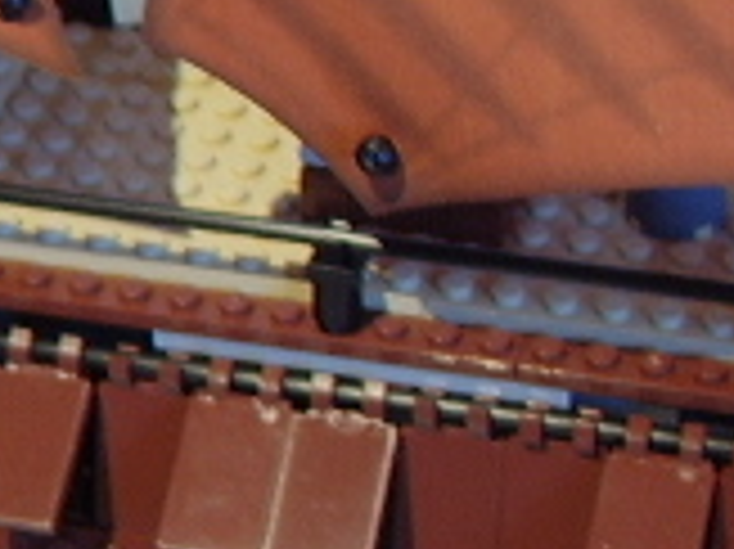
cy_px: 162
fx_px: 2585
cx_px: 365
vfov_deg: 12.1
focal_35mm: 122
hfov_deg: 16.2
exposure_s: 1/16
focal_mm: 8.13
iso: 100
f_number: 2.7
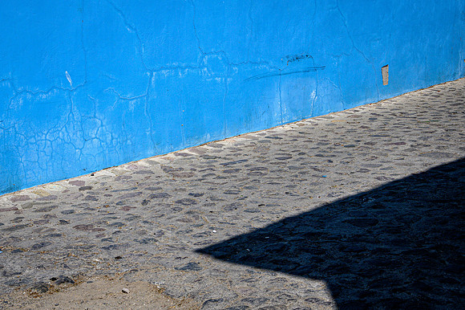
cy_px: 130
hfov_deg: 28.3
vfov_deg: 19.1
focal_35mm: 71
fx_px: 918
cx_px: 176
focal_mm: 55
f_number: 13
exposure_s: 1/1600
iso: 500
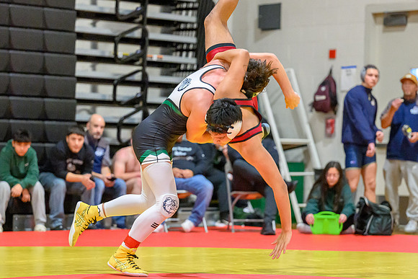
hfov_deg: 14.8
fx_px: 1608
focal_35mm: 138
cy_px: 150
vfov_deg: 9.9
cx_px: 201
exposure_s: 1/640
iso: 12800
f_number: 2.8
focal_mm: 110
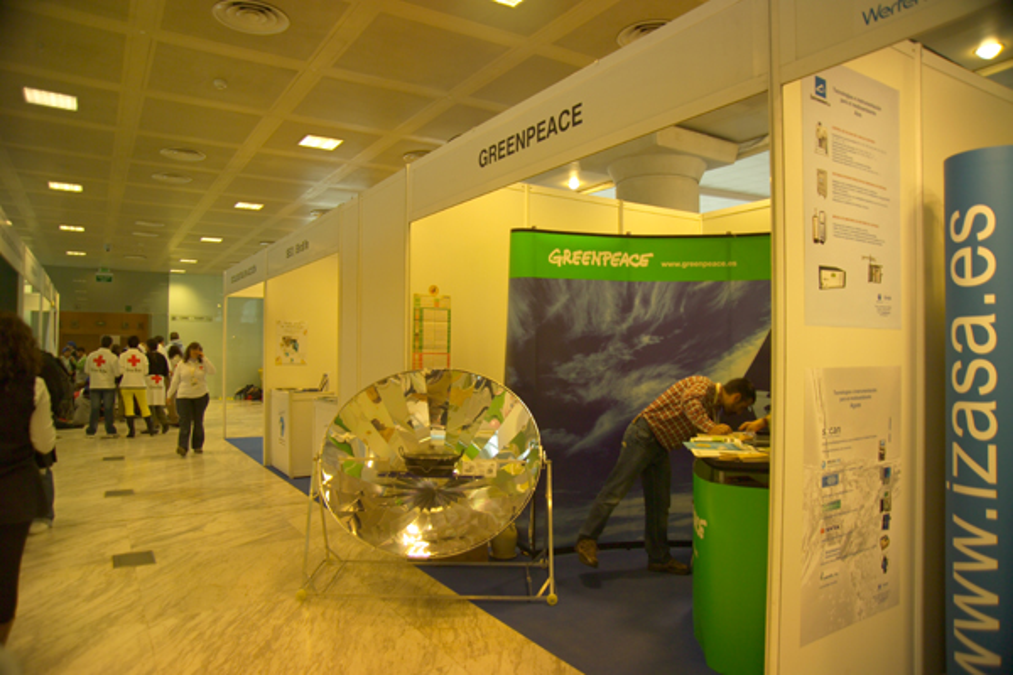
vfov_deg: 53.1
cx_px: 506
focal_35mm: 24
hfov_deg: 73.7
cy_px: 338
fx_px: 675
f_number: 4
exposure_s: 1/15
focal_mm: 24
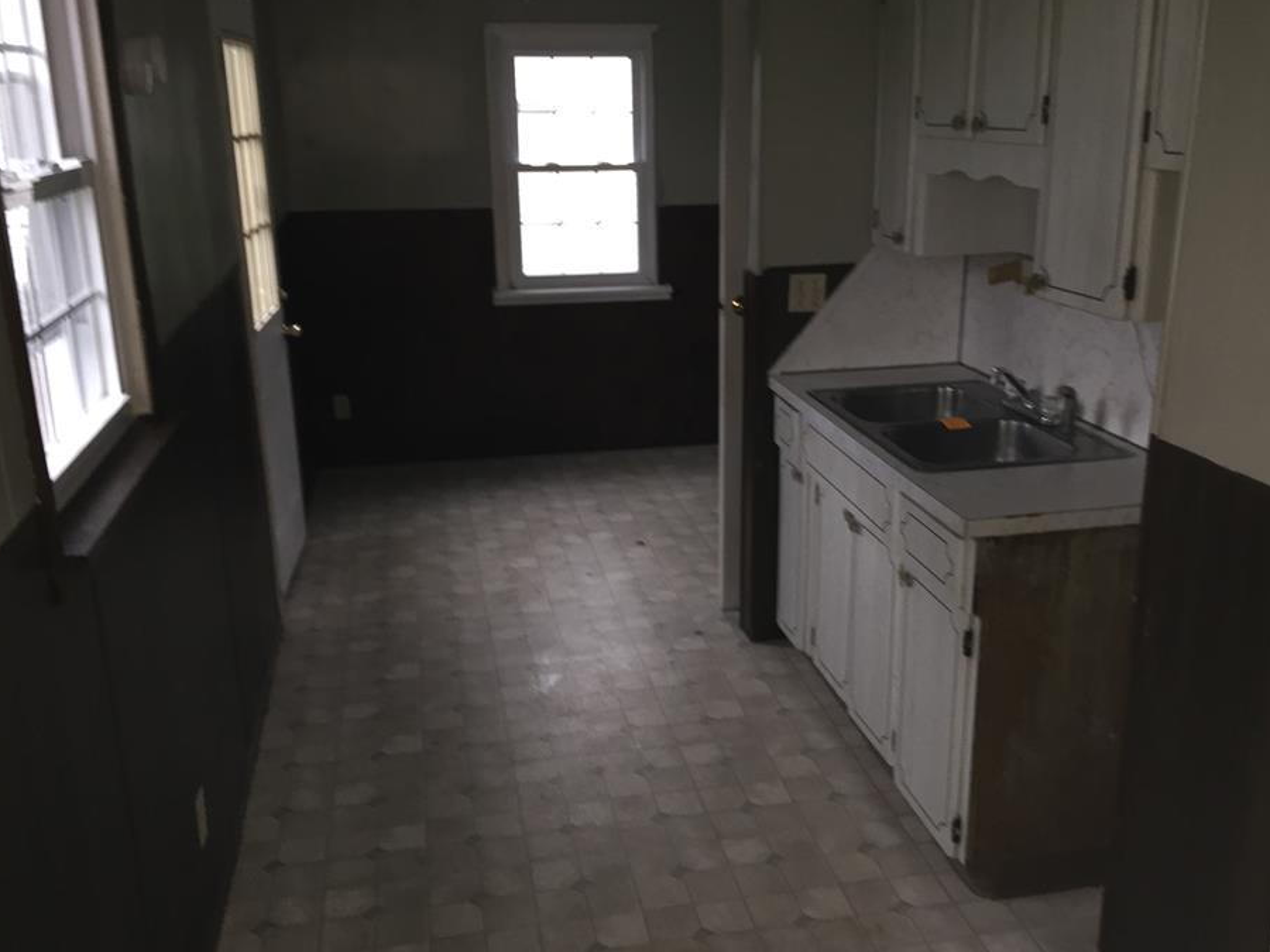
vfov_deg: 42.9
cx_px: 687
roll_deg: +1.4
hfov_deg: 55.3
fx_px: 1211
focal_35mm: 33
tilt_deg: -16.9
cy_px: 489
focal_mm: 4.15
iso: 100
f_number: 2.2
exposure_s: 1/17
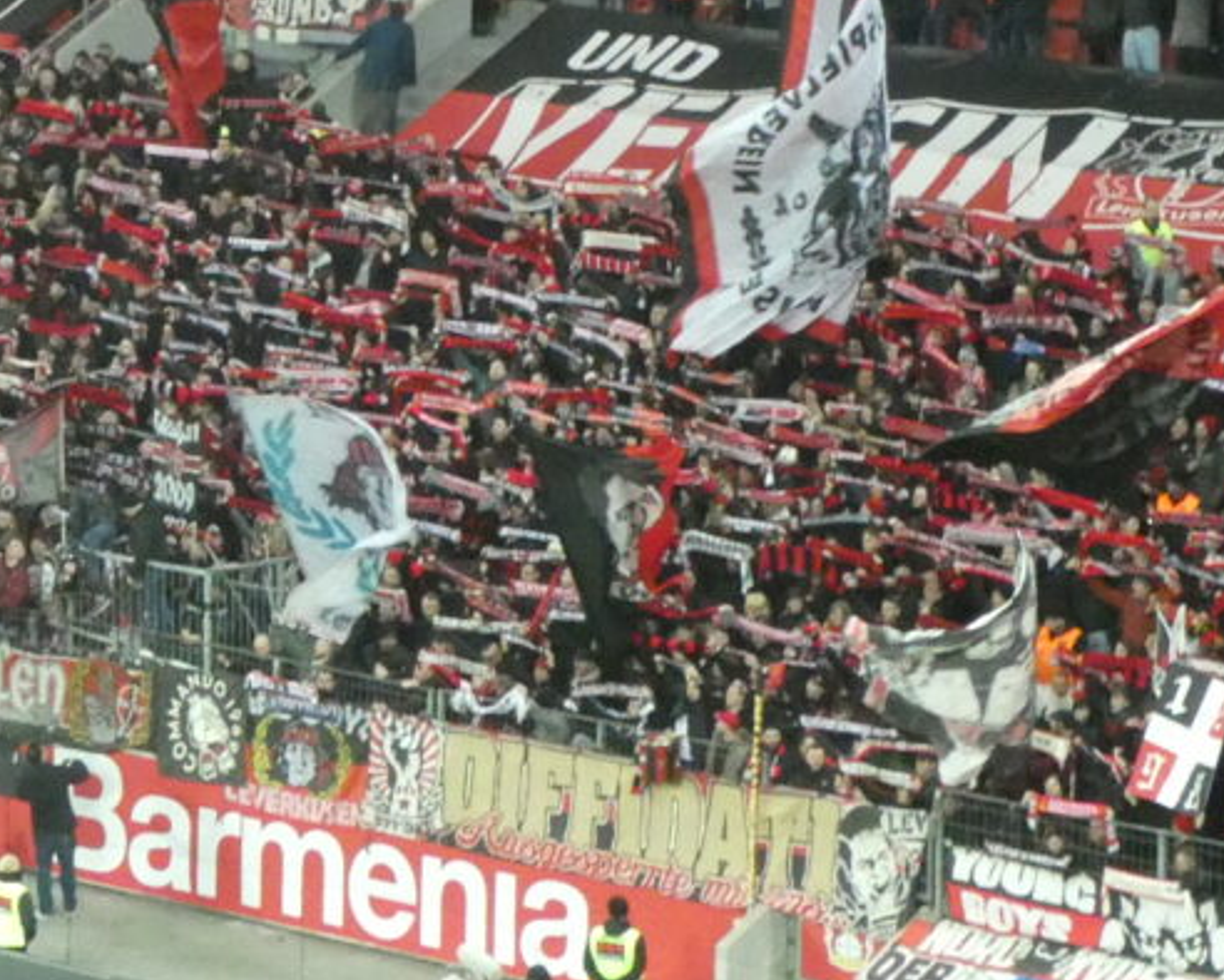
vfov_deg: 7.0
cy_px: 229
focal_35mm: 222
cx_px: -10
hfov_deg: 8.6
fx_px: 8045
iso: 1000
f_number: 4.5
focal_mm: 12.5
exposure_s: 1/80
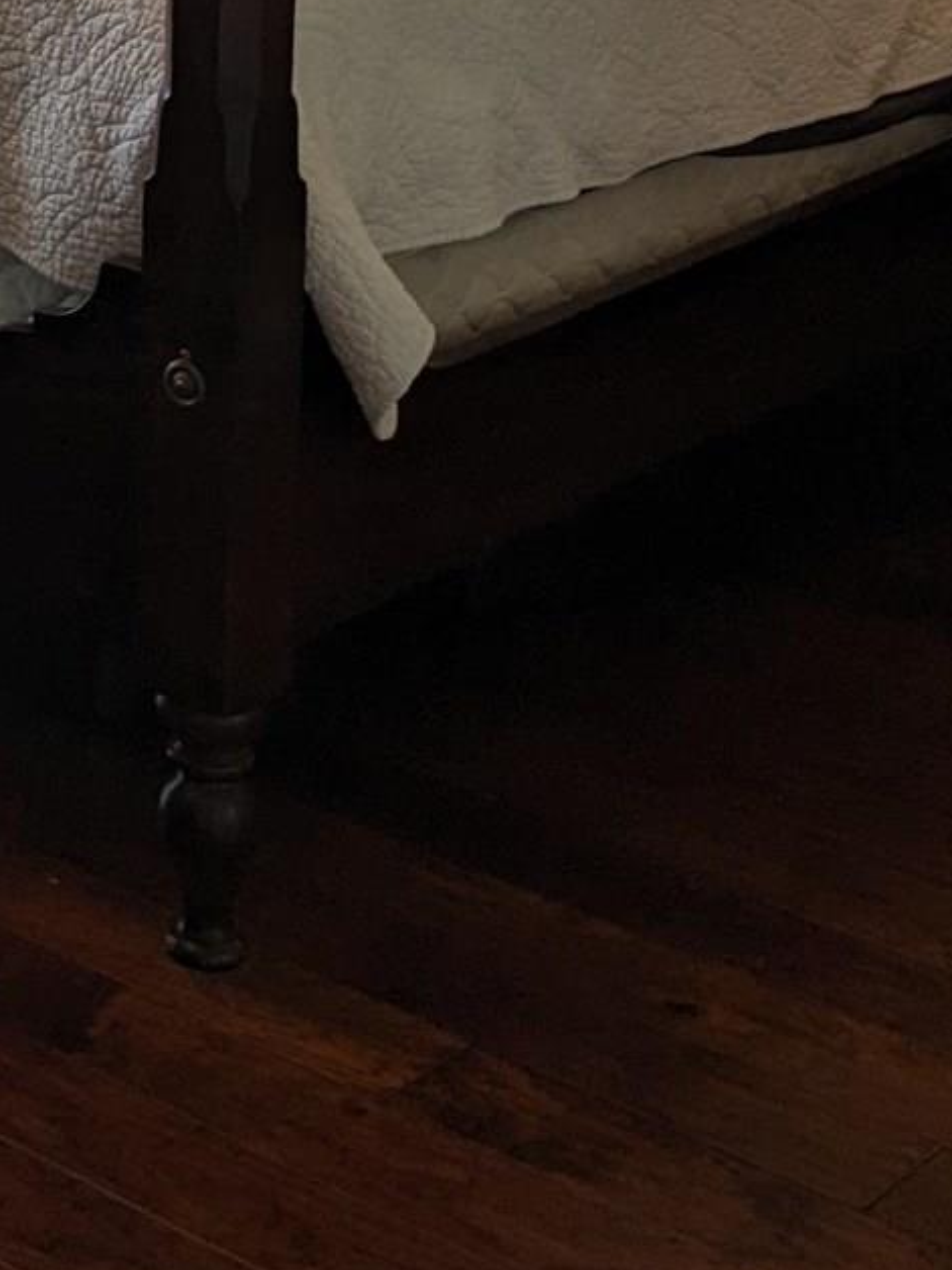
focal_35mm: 99
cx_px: -618
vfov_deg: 18.4
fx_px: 3630
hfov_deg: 13.7
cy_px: -421
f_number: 1.73
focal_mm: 4.38
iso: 43
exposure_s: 1/121
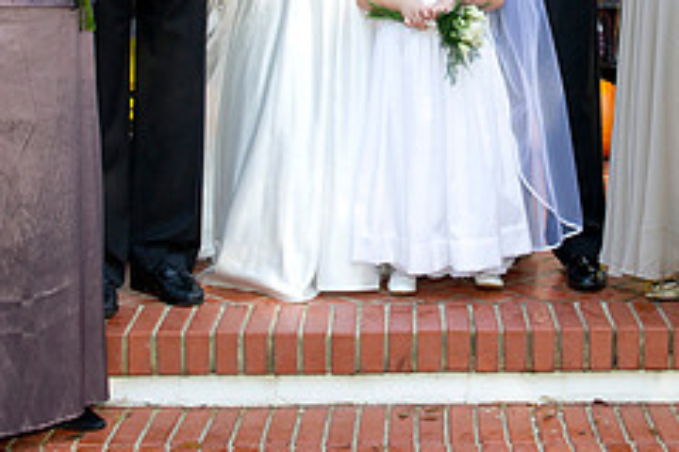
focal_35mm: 75
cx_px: 470
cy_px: -54
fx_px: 1414
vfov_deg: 17.5
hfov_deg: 26.8
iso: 500
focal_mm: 31
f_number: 5.6
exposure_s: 1/200
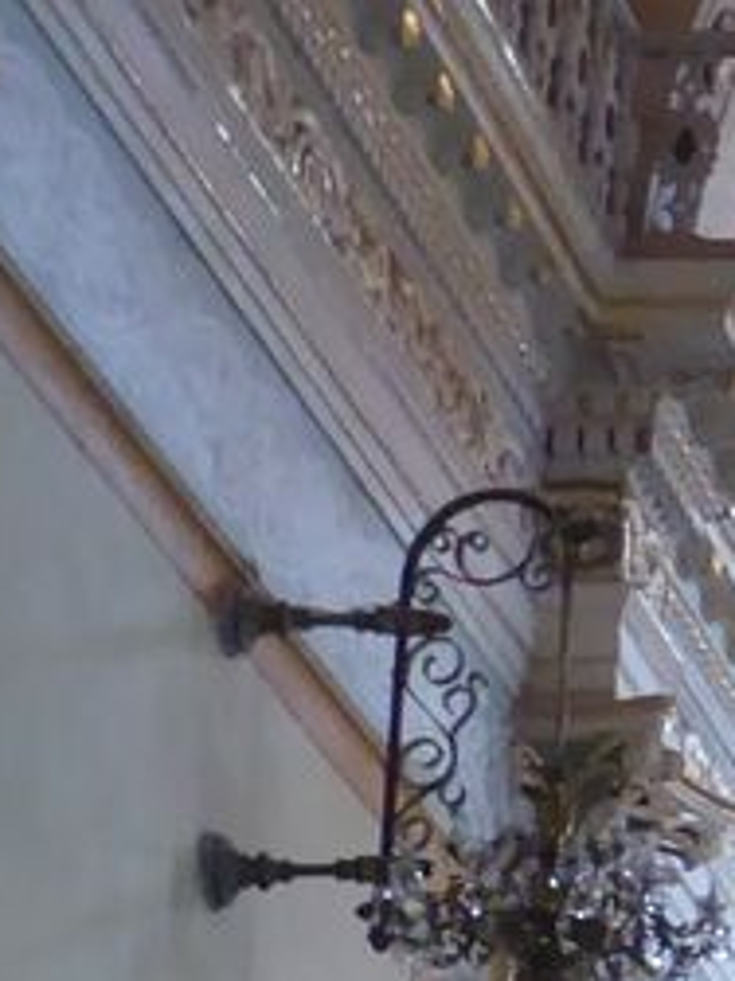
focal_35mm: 204
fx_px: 5780
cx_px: 2021
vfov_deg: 9.5
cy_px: 1434
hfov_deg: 6.7
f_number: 3.5
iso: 400
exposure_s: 1/13
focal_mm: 5.4
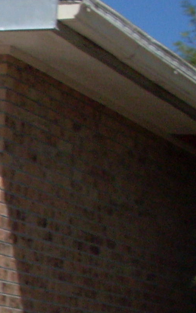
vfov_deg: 12.3
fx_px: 1394
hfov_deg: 7.1
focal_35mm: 163
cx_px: -409
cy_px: 449
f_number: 8.4
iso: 80
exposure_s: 1/250
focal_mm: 6.3
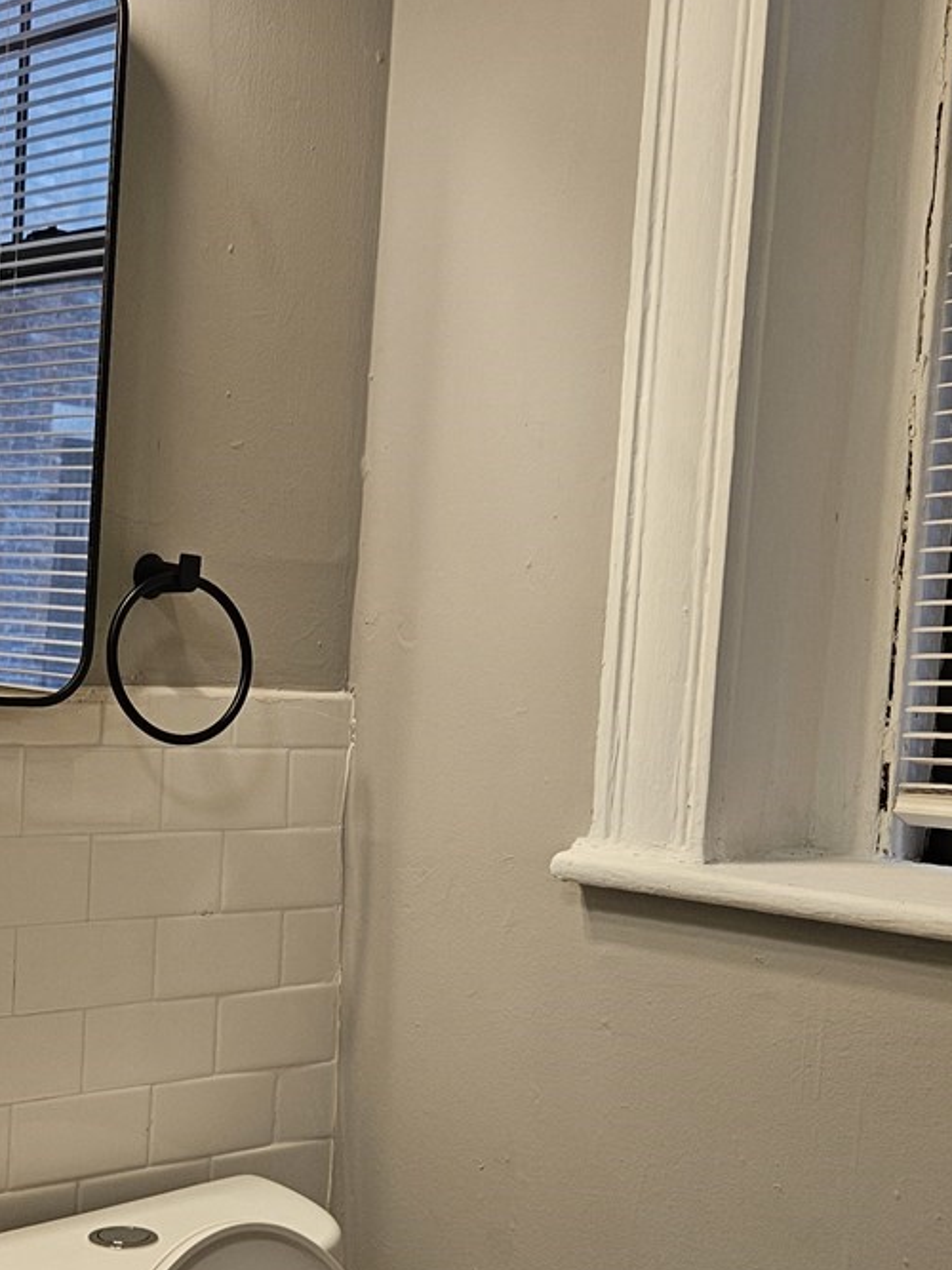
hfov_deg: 27.2
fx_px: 1944
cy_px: 823
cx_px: 240
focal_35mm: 53
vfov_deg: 35.9
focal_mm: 5.4
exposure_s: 1/120
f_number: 1.8
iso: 125
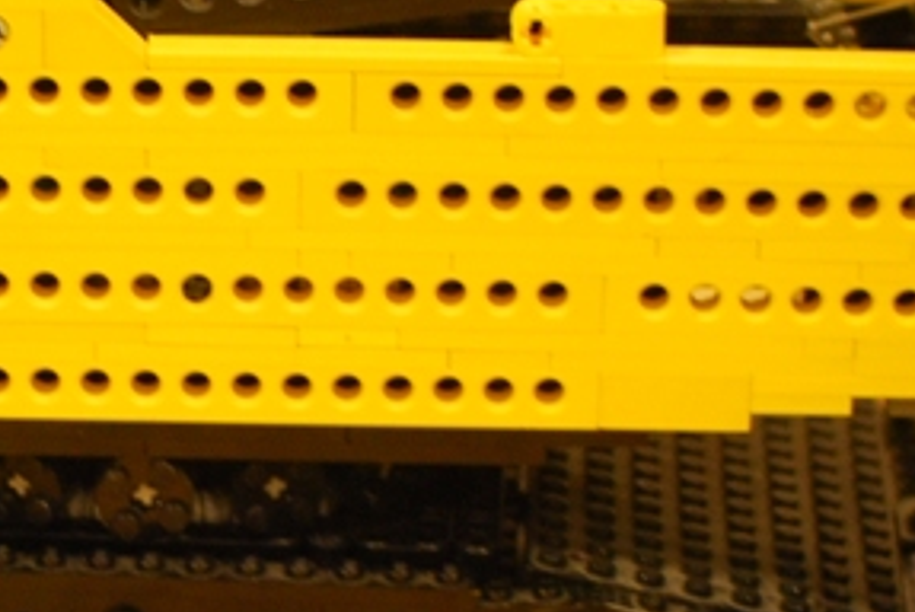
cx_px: 32
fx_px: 4630
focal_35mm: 182
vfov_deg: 7.5
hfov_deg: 11.2
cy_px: 574
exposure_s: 1/60
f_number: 1.4
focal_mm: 30
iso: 320
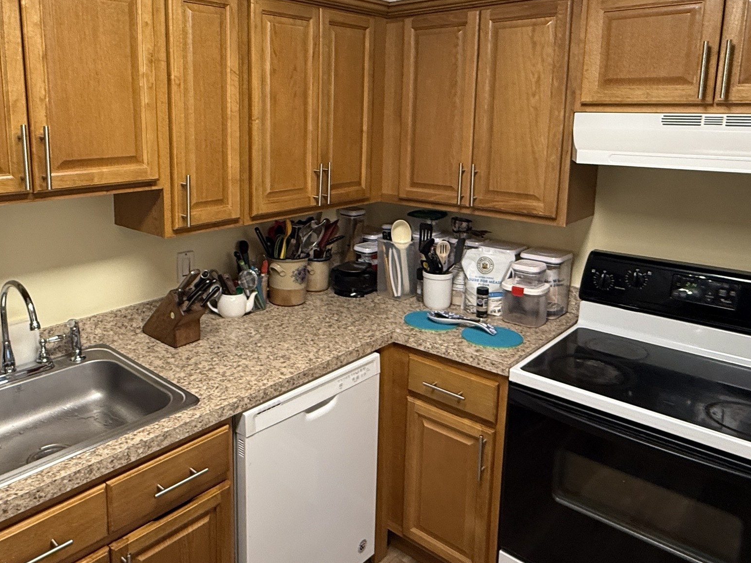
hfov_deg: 62.9
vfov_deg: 49.2
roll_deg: +0.0
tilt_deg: -8.4
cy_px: 210
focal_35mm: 28
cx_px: 303
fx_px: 607
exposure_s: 1/60
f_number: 2.2
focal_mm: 2.22
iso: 200
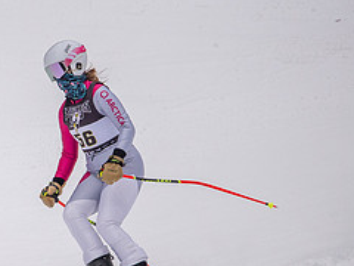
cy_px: 177
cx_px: 32
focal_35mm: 1392
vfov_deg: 1.1
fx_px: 14235
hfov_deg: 1.4
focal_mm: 600
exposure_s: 1/5000
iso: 2000
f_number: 6.3
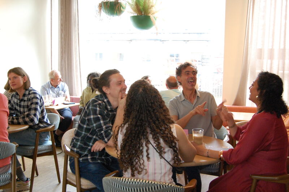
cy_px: 96
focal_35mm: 42
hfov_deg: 46.5
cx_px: 144
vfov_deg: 31.8
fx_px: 337
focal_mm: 28
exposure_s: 1/25
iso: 1600
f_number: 7.1
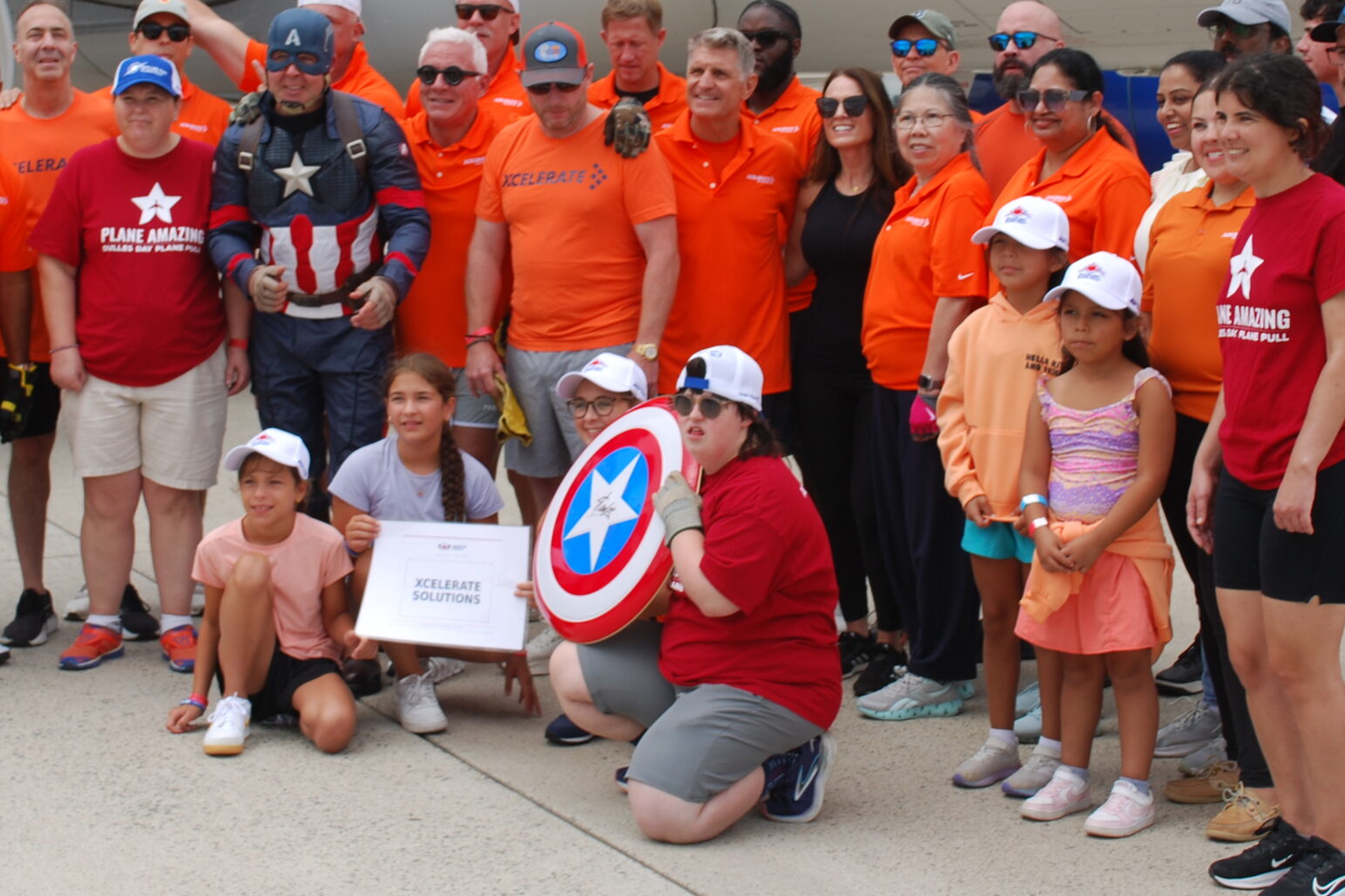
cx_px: 643
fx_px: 2615
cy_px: 212
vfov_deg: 19.3
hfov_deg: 28.8
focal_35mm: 70
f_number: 6.3
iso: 100
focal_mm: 28
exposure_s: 1/160
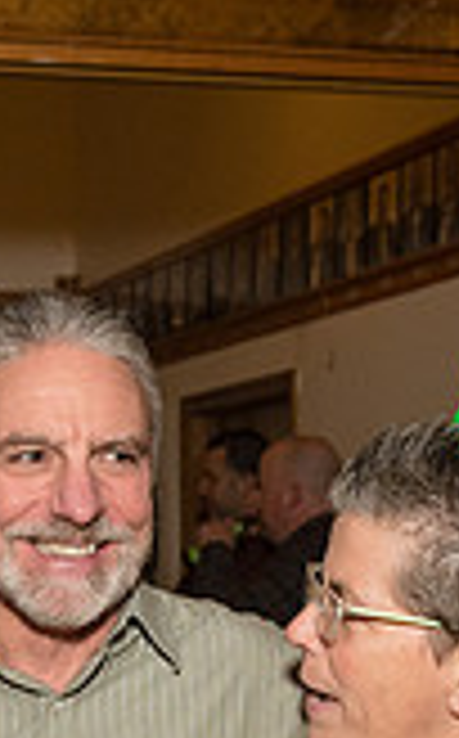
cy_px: 884
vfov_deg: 18.6
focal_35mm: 106
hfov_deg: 12.2
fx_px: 2129
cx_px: 37
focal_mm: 24
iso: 1600
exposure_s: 1/400
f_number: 5
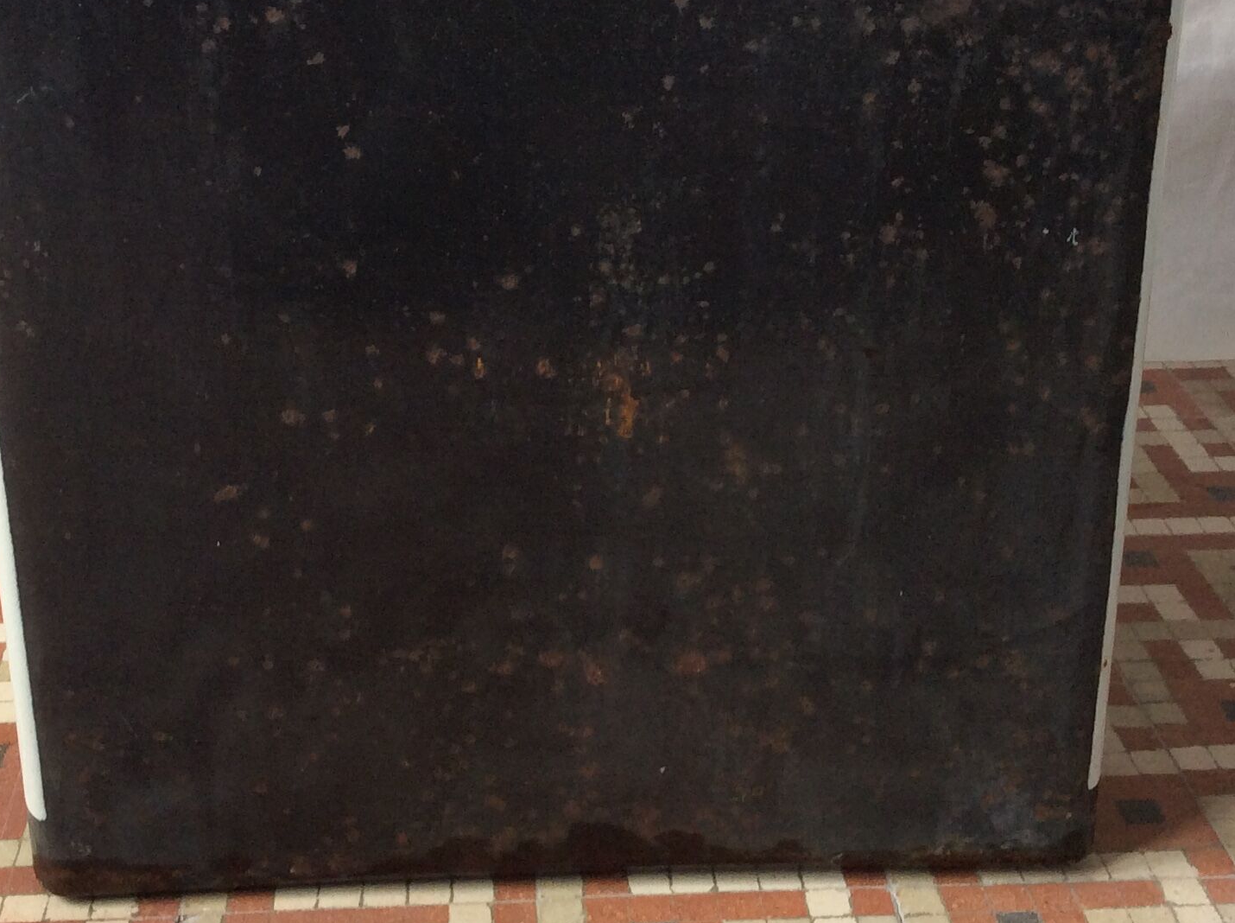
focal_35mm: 58
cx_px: 531
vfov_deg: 25.1
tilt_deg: -24.4
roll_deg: +1.5
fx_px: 2066
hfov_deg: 33.2
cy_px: 332
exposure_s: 1/25
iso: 64
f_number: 2.4
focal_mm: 3.3
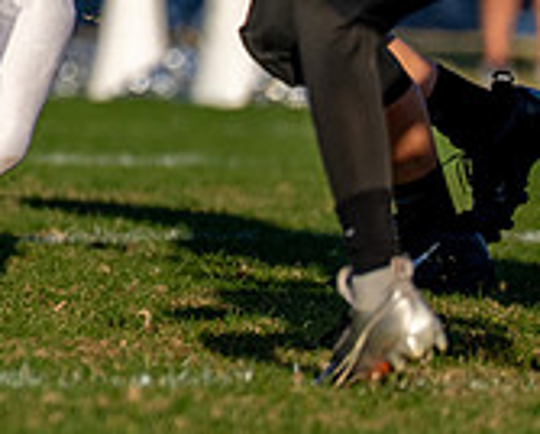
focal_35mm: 1255
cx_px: -155
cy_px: -183
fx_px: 20081
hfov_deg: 1.5
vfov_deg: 1.2
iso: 200
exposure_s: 1/4000
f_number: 2.8
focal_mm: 200
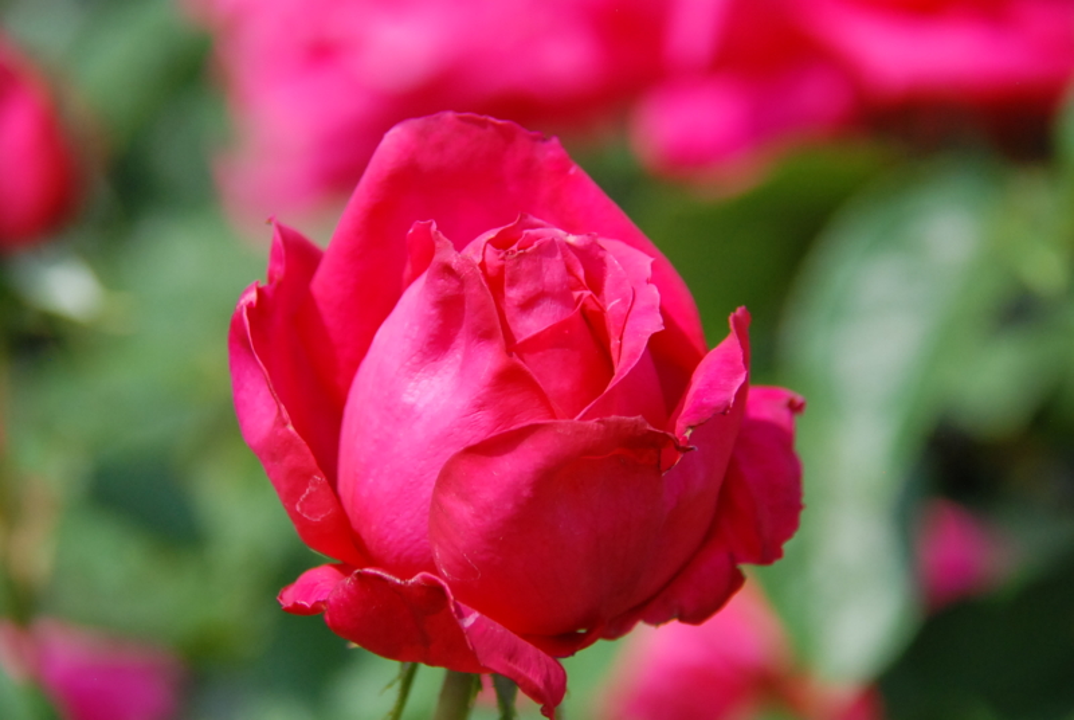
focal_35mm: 232
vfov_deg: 5.9
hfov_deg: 8.8
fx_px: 6946
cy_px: 360
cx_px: 537
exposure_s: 1/2500
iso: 800
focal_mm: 155
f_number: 6.3
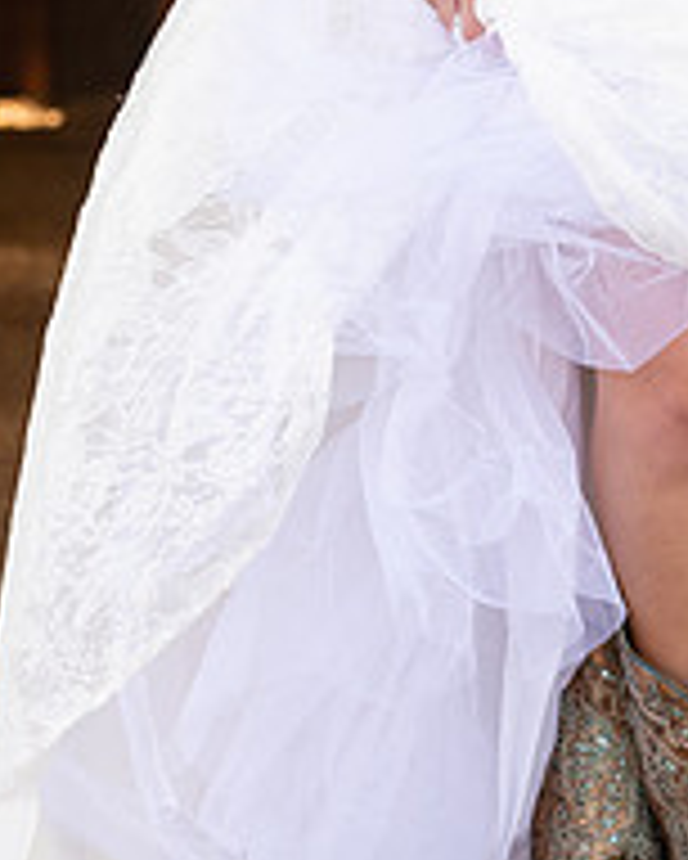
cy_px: 303
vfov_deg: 6.6
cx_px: 453
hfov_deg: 5.3
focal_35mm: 294
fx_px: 7477
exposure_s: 1/160
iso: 160
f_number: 6.3
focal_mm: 98
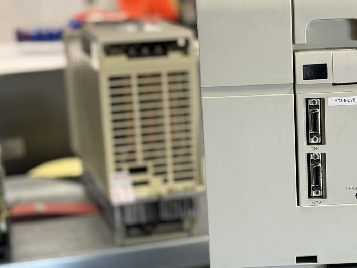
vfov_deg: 14.9
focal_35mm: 98
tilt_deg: -17.5
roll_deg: +1.9
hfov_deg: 19.9
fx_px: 1011
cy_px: 234
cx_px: 262
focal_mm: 6.76
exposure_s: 1/50
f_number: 1.78
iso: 160
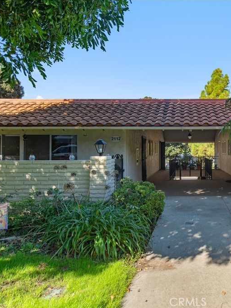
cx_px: 191
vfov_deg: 61.6
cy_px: 154
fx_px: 258
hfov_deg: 45.4
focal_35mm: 29
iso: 140
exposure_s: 1/250
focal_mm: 20
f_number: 5.6
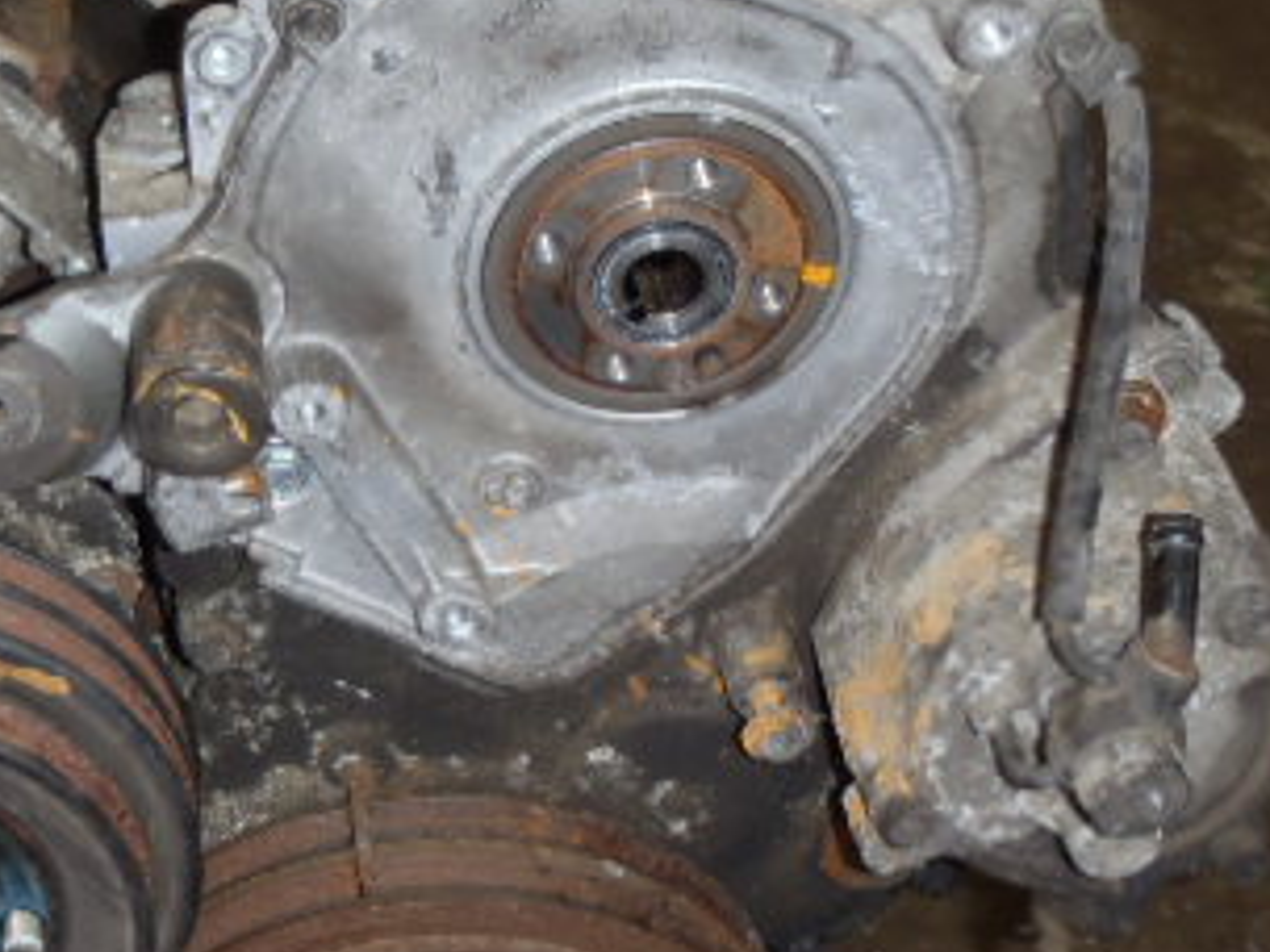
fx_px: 2935
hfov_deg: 24.0
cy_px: 610
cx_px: 251
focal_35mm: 80
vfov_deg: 18.4
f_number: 4.6
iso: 125
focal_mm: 6.83
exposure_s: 1/40
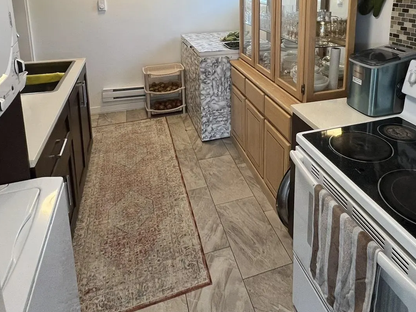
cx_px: 248
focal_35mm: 25
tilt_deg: -11.7
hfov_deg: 68.8
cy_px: 42
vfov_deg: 49.9
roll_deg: -0.7
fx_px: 300
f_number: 1.8
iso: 160
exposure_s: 1/120
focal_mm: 1.57
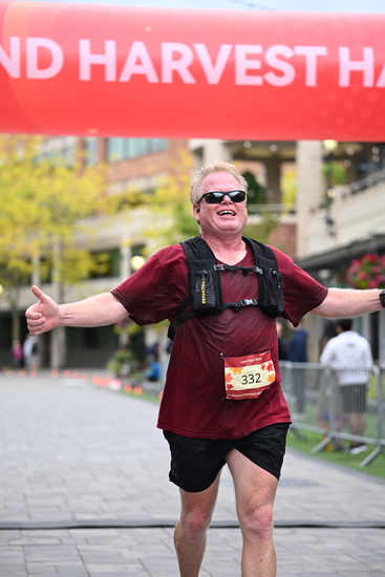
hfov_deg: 15.0
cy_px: 288
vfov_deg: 22.4
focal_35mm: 91
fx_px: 1459
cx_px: 192
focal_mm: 91
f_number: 2.8
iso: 640
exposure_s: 1/2000
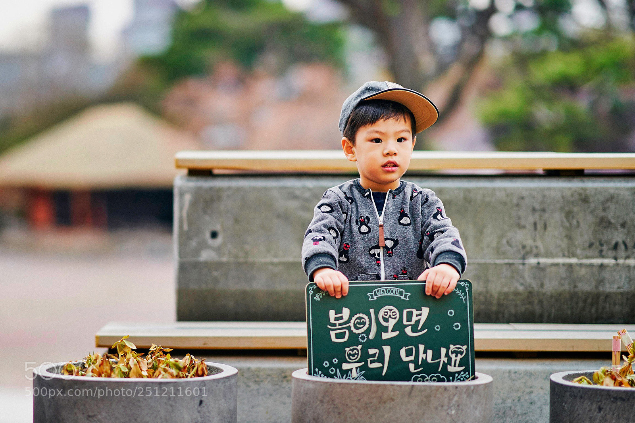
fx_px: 1499
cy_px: 212
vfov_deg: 16.1
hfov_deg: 23.9
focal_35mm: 85
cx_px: 318
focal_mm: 85
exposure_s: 1/160
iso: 100
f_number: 1.4
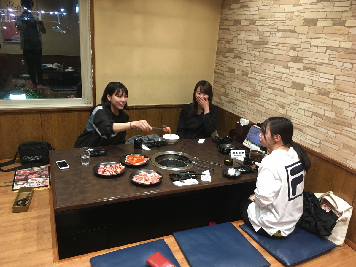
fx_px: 298
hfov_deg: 61.7
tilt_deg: -18.4
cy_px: 134
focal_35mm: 29
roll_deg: -4.6
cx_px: 178
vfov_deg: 48.2
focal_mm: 4.15
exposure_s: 1/30
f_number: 2.2
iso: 160
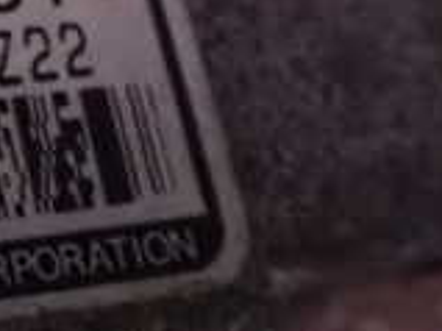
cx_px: -334
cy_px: -70
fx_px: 1442
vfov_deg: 12.8
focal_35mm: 113
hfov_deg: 15.3
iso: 1600
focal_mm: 5.4
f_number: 2.3
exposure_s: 1/30
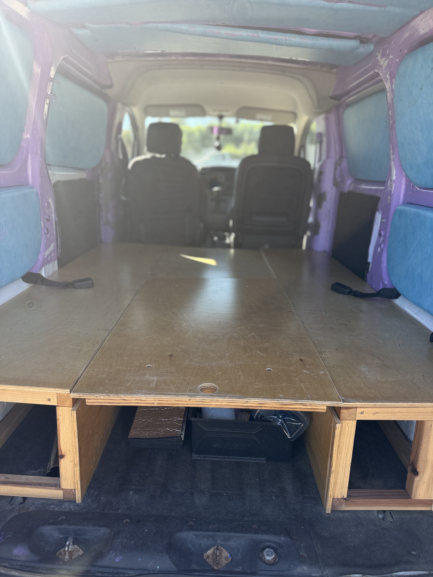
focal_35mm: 24
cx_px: 216
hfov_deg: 56.8
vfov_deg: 71.6
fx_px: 400
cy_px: 288
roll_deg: +1.4
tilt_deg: -16.2
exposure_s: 1/602
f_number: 1.78
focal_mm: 6.76
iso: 80
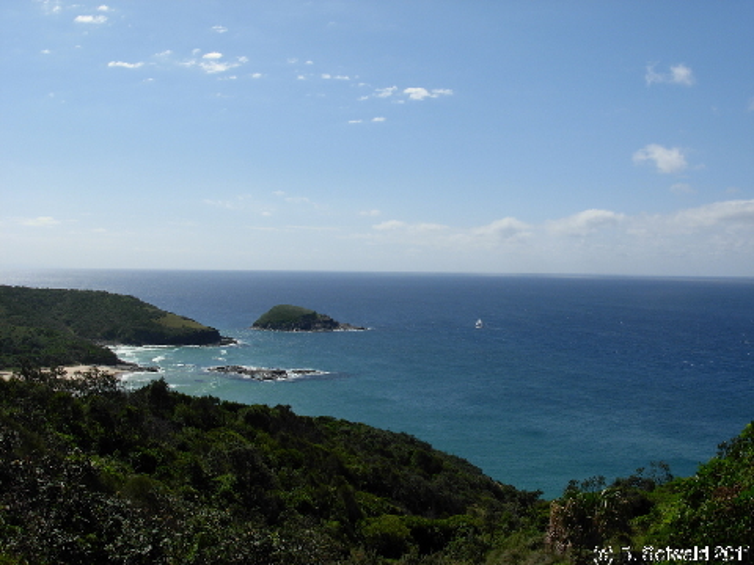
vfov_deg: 37.7
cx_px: 377
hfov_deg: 49.0
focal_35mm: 38
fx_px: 828
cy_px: 282
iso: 79
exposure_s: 1/1054
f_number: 4.9
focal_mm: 6.3
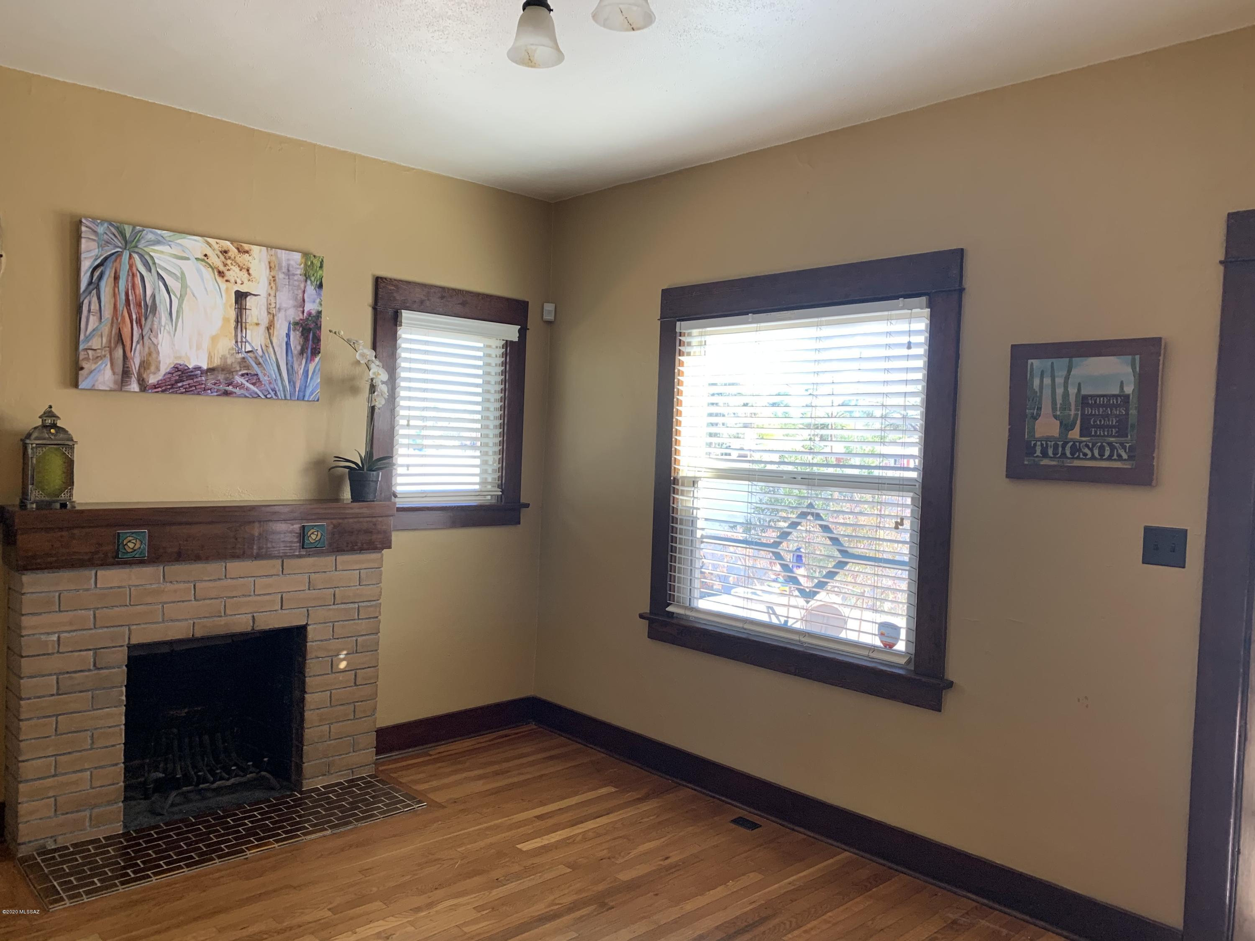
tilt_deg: -3.9
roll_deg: -2.1
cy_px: 470
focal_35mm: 26
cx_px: 628
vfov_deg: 53.1
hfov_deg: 67.3
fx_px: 943
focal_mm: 4.25
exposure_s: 1/90
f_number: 1.8
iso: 100
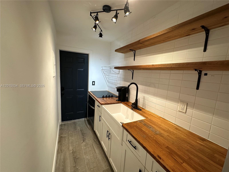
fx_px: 93
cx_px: 114
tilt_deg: -8.1
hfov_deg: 102.1
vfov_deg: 85.7
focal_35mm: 14
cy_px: 86
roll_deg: -4.4
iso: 160
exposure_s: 1/120
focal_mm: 2.22
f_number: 2.2
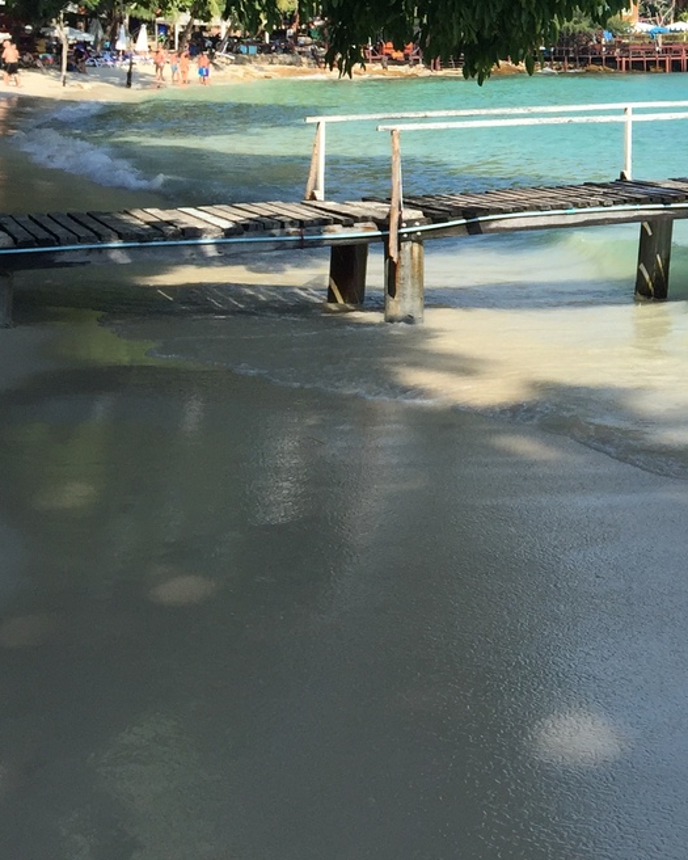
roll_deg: -0.3
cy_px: 81
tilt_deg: -1.3
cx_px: 900
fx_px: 1756
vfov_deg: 26.6
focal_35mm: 69
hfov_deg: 20.3
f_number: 2.2
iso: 32
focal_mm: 4.15
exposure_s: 1/1582
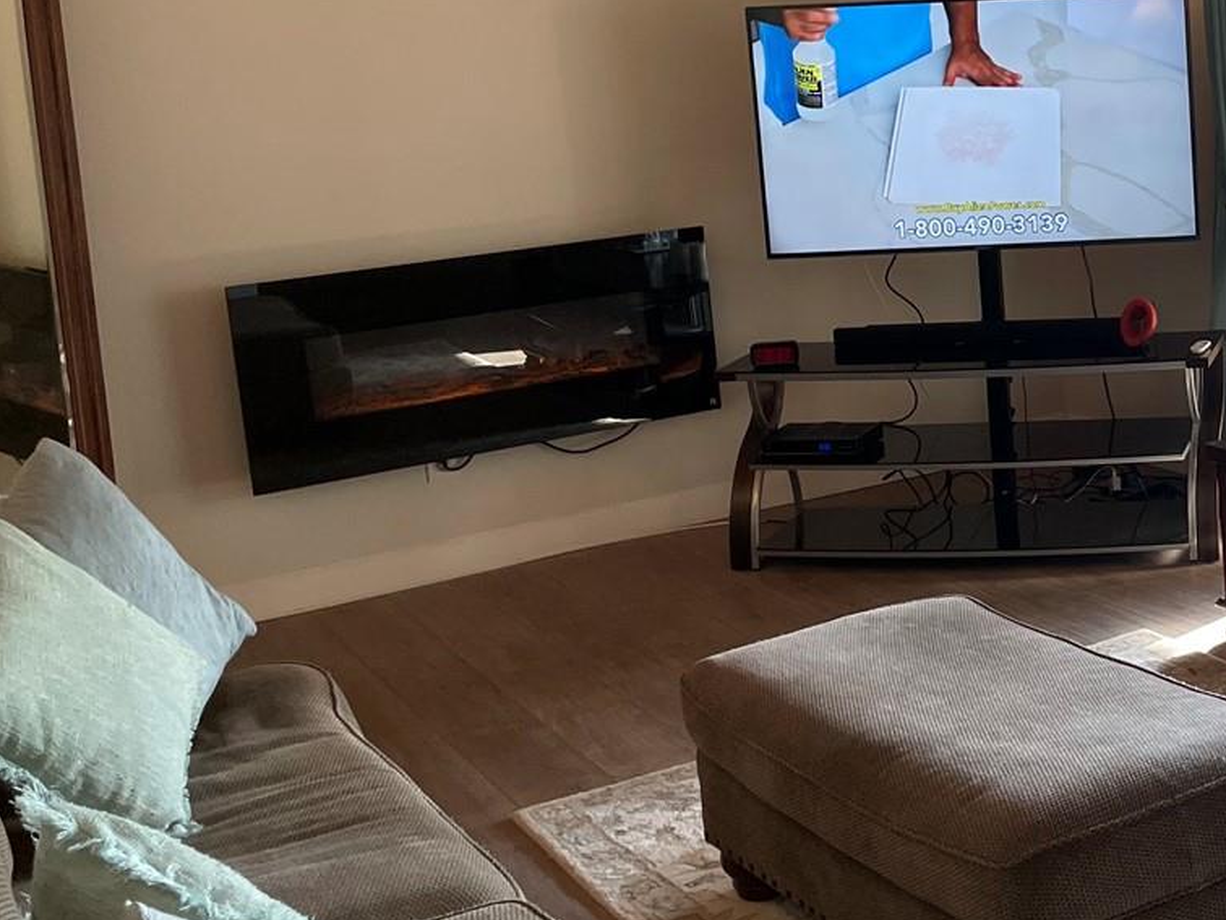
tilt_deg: -7.5
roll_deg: +4.0
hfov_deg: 32.7
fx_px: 1948
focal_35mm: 55
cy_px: 292
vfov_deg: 26.4
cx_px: 1163
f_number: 1.6
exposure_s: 1/120
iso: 100
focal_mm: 4.2
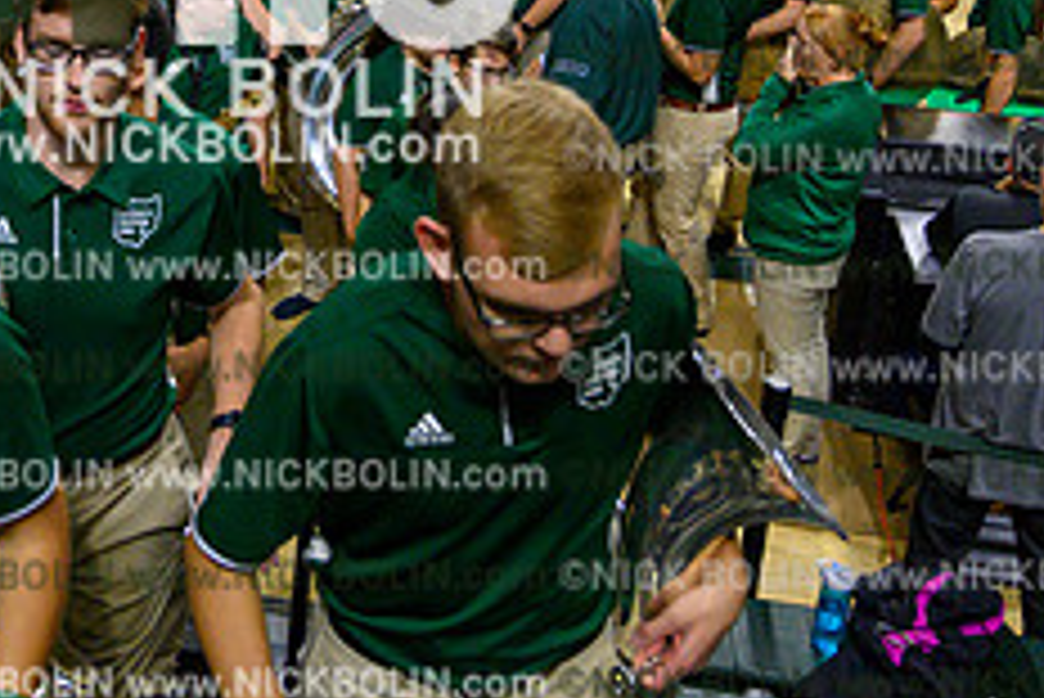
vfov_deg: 21.6
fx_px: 1741
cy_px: -47
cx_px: 198
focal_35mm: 60
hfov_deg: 32.4
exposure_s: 1/800
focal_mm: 24
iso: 3200
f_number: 4.5
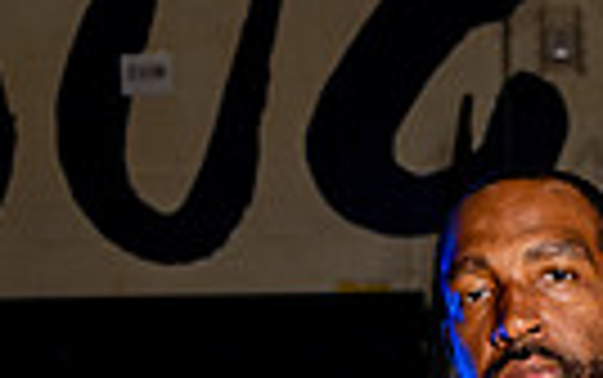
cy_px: 922
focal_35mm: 188
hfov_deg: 11.1
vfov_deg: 6.6
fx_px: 3092
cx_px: 562
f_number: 6.3
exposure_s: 1/250
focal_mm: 55
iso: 64
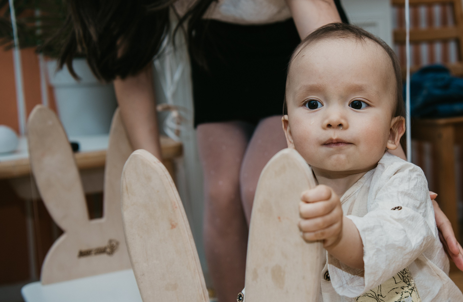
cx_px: 329
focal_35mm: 65
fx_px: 830
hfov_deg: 30.8
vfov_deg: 20.6
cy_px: 132
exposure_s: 1/160
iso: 100
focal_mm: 42
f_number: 3.5
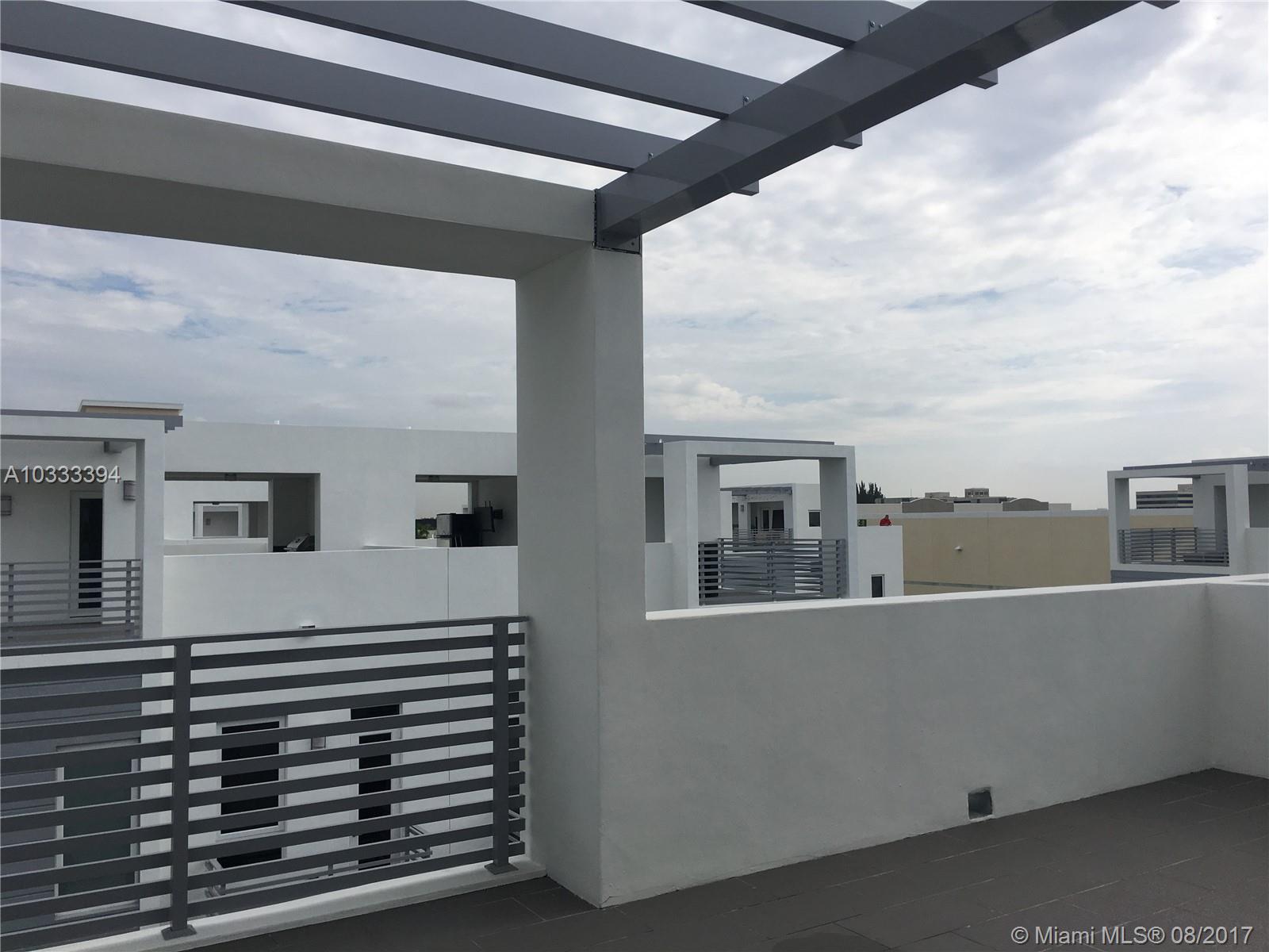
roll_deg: +0.5
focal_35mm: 29
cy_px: 476
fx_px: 1063
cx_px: 634
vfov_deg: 48.2
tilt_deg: +2.6
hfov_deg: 61.7
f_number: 2.2
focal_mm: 4.15
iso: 25
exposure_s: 1/3497
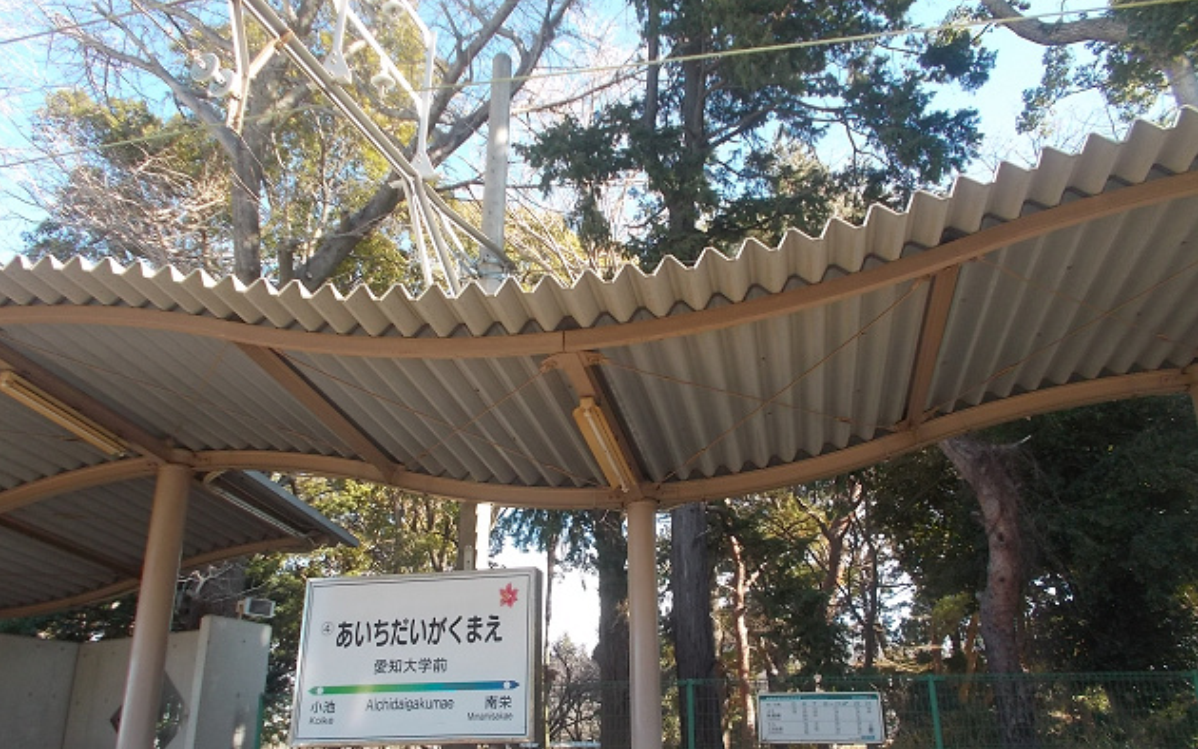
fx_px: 914
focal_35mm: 28
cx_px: 605
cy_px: 430
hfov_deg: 66.5
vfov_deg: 44.4
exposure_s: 1/250
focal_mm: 4.6
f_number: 3.2
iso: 160
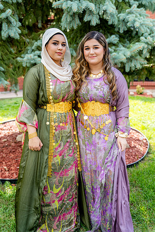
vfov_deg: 49.6
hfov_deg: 34.2
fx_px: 252
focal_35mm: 39
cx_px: 78
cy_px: 116
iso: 320
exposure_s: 1/320
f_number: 5
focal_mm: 39
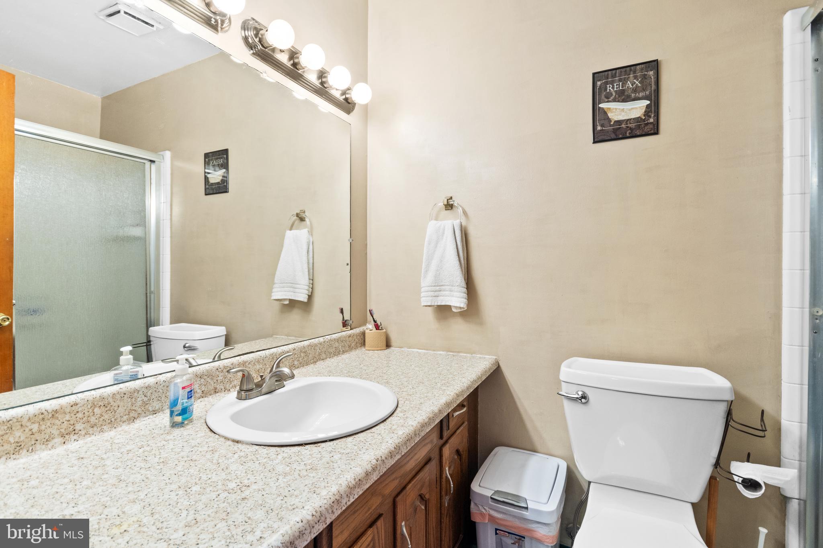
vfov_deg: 73.7
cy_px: 274
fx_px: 366
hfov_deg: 96.7
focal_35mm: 16
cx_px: 412
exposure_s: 1/8
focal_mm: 11
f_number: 6.3
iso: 320
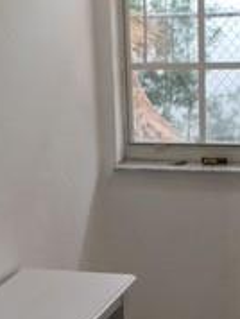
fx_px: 959
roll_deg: +1.9
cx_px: 133
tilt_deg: -17.7
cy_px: 301
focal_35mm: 104
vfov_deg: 18.5
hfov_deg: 14.3
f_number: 2.2
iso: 32
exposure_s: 1/30
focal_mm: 4.15
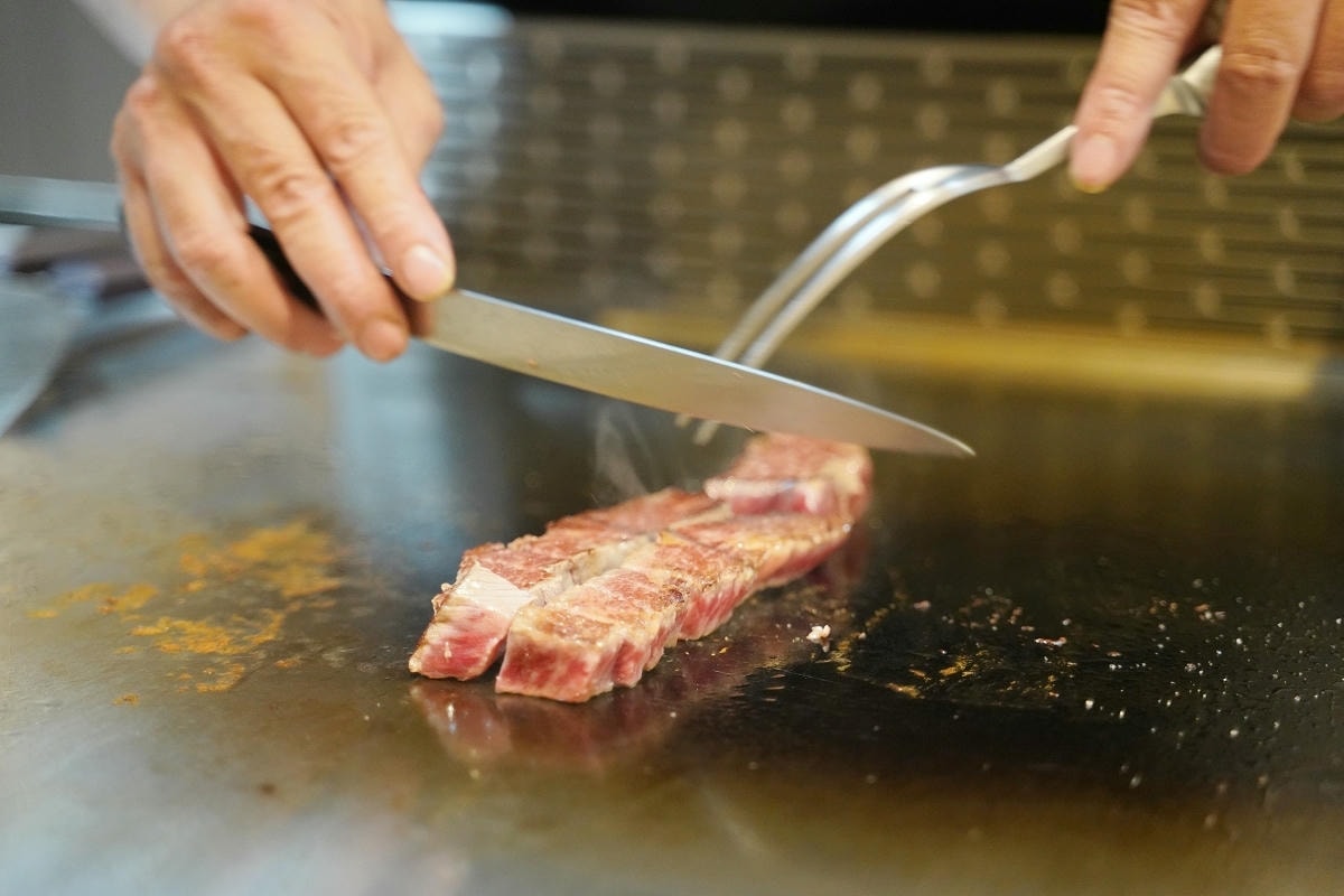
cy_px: 448
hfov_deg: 27.0
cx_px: 672
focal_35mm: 75
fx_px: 2800
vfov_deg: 18.2
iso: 4000
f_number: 2.8
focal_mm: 75
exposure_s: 1/160
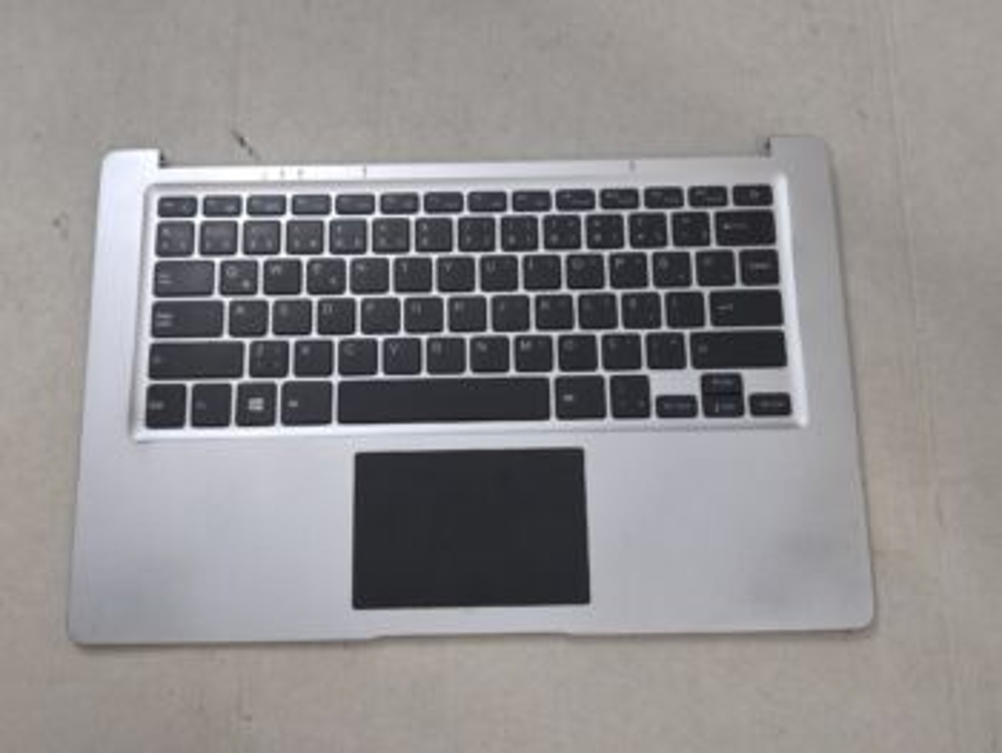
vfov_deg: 40.7
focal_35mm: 35
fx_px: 1014
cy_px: 376
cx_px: 501
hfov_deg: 52.6
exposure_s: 1/50
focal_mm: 6.57
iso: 400
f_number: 1.6
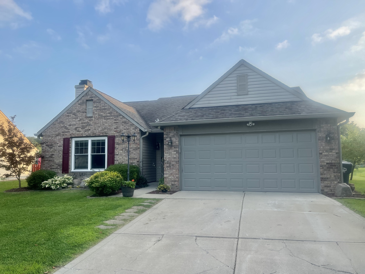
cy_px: 137
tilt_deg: +5.4
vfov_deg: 53.1
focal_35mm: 26
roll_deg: +0.3
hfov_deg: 67.3
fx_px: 274
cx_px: 182
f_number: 1.6
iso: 32
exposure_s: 1/1020
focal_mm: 5.1
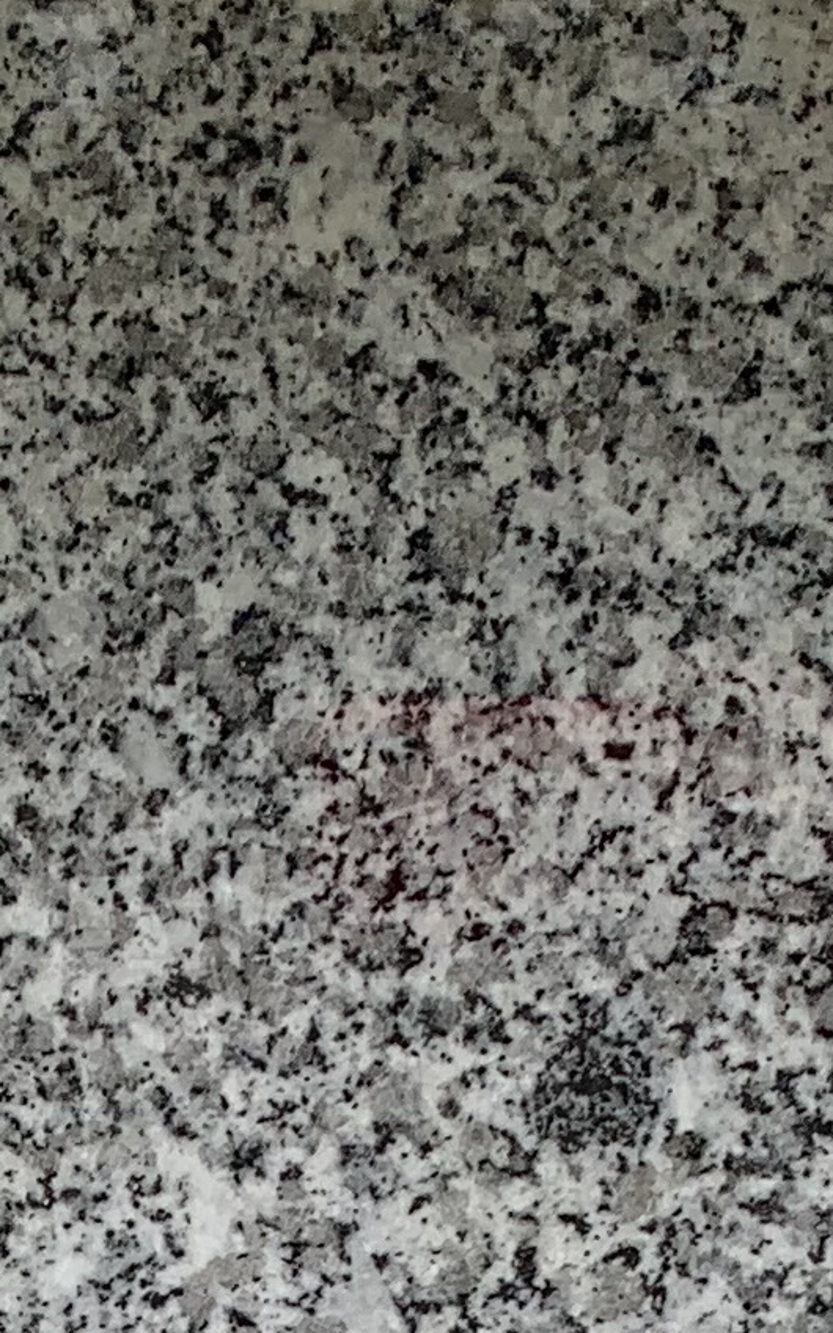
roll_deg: +0.7
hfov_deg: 9.9
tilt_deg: -12.3
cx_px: -77
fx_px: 4758
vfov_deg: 15.0
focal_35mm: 131
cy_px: 1875
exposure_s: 1/537
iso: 25
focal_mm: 4.25
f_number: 1.8
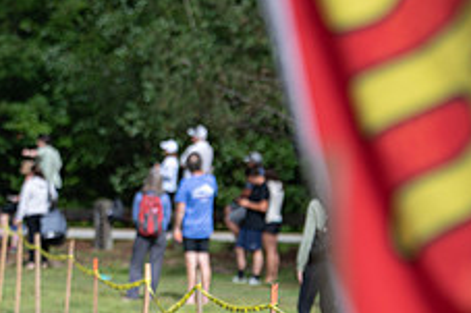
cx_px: -12
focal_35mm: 358
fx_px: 4680
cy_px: 333
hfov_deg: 5.7
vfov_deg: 3.8
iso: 200
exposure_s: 1/1250
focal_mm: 140
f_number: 4.5
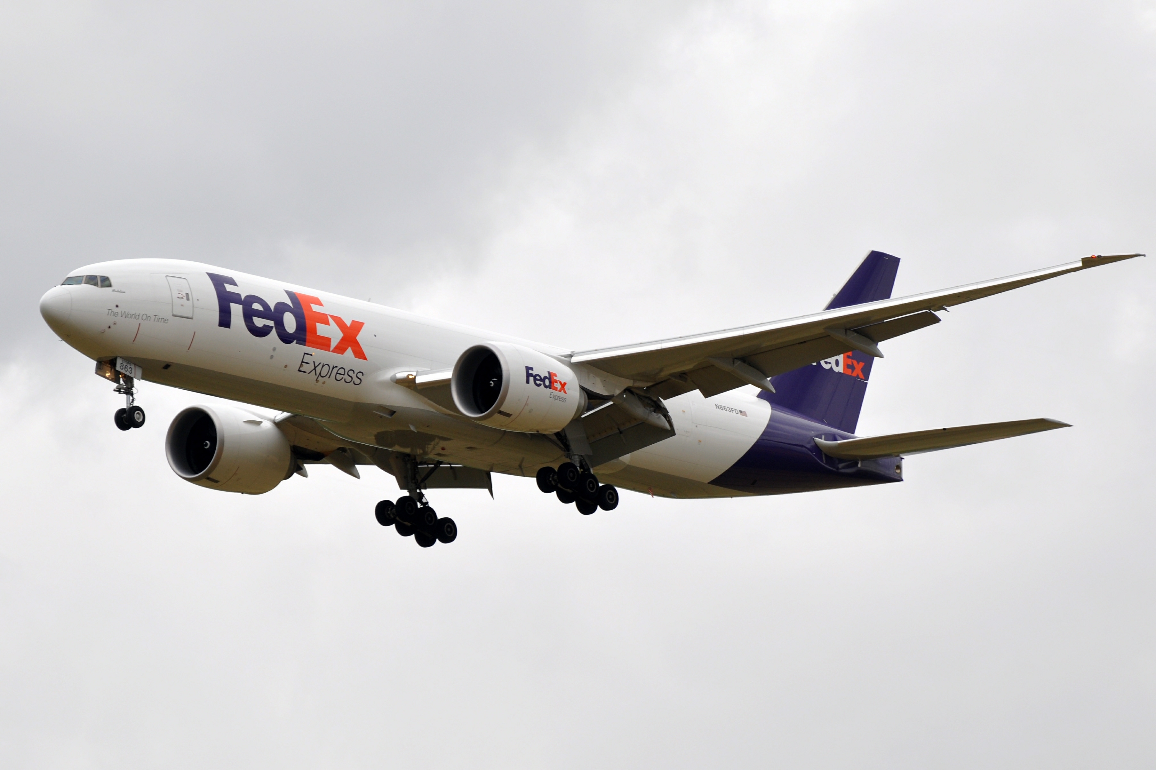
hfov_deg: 6.2
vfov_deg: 4.2
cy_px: 385
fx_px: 10594
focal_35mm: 330
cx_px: 578
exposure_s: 1/800
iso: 200
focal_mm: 220
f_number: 6.3
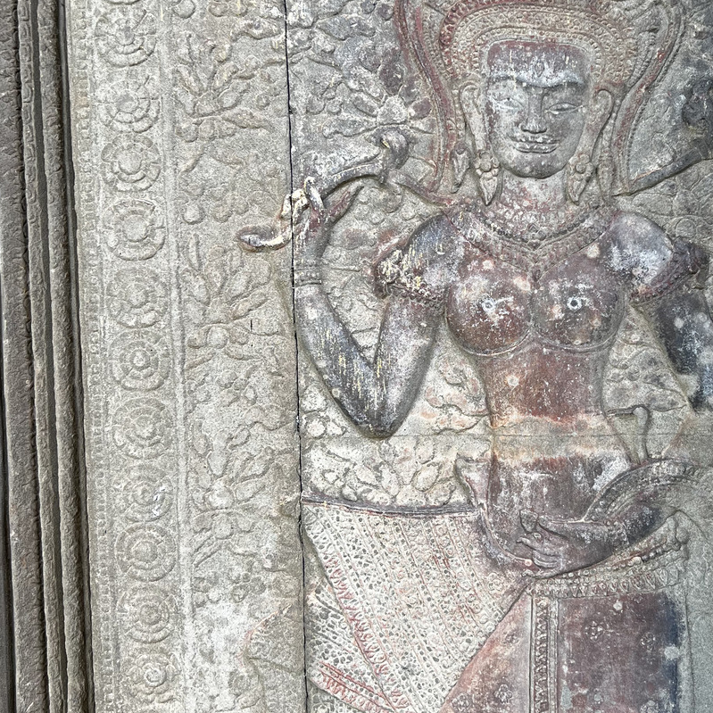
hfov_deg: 36.0
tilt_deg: -1.1
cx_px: 532
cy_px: 298
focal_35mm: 46
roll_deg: +0.9
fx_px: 1072
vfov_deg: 36.7
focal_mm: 5.7
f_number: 1.5
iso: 40
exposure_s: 1/264
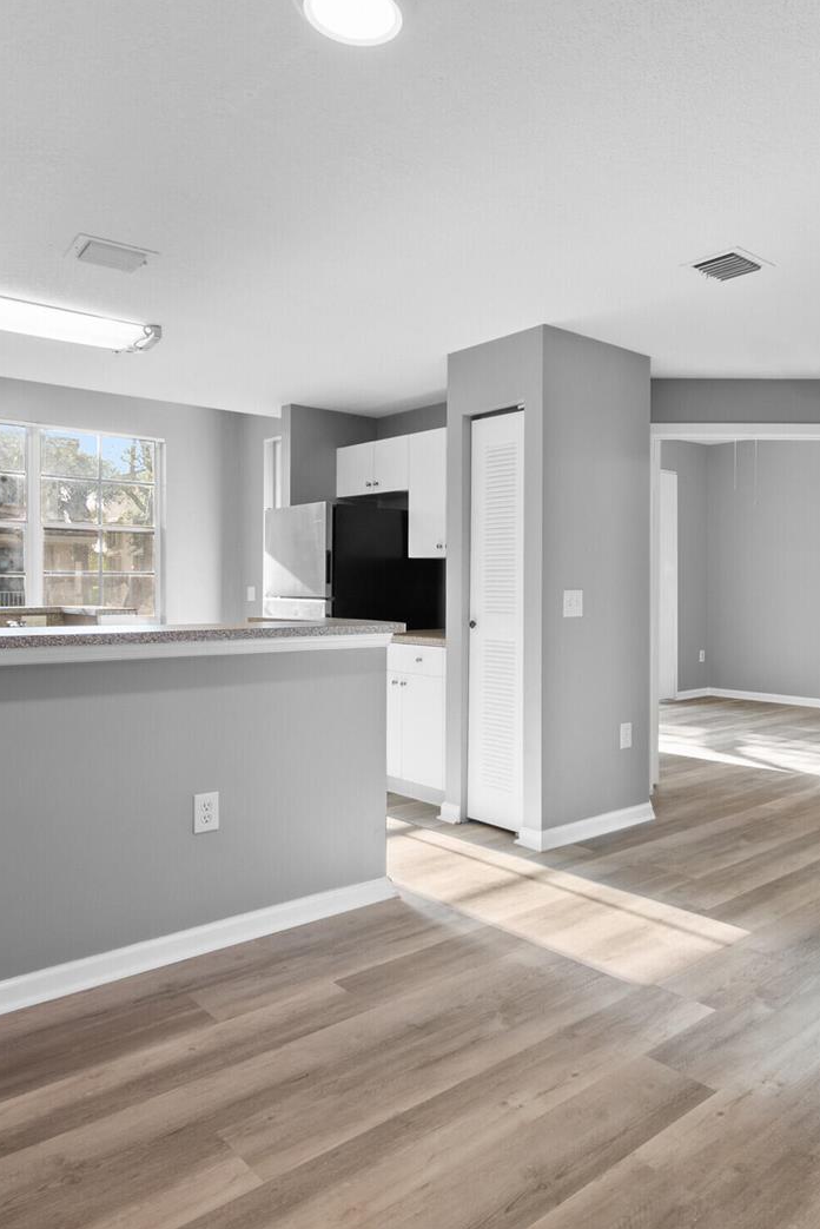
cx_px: 555
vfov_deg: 76.1
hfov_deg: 53.9
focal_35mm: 23
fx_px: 785
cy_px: 604
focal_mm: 10
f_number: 8
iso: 250
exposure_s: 1/4
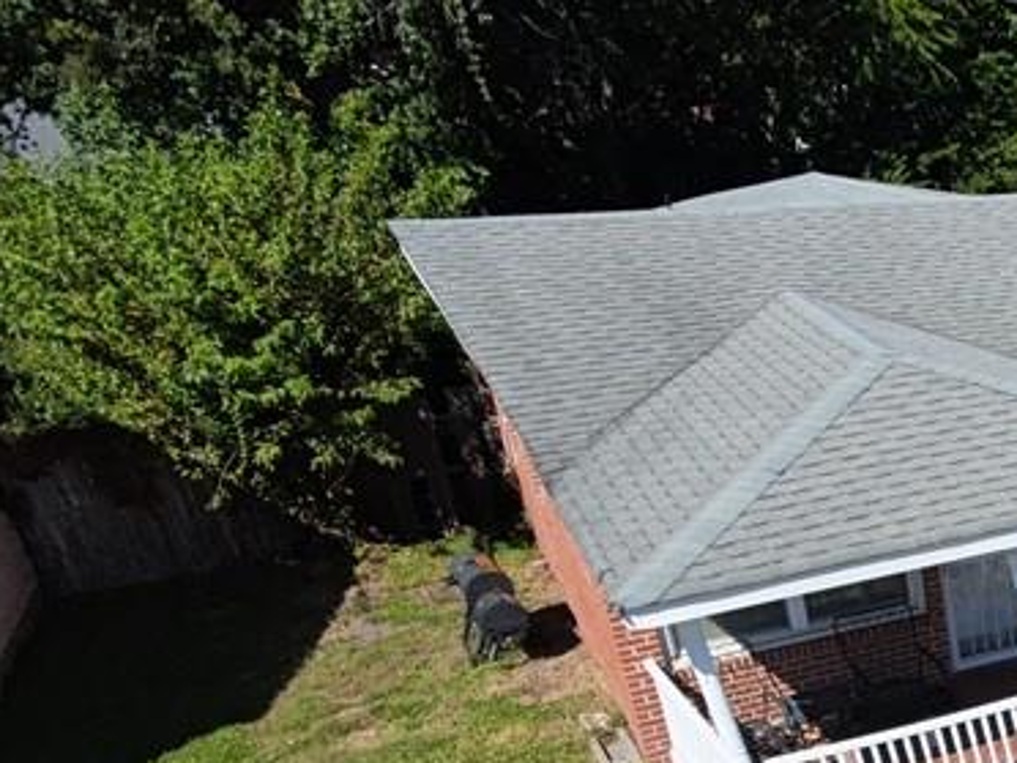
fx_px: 1293
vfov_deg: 31.2
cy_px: 697
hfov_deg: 32.7
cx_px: 1307
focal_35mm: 44
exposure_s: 1/1940
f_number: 2.55
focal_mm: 16
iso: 105
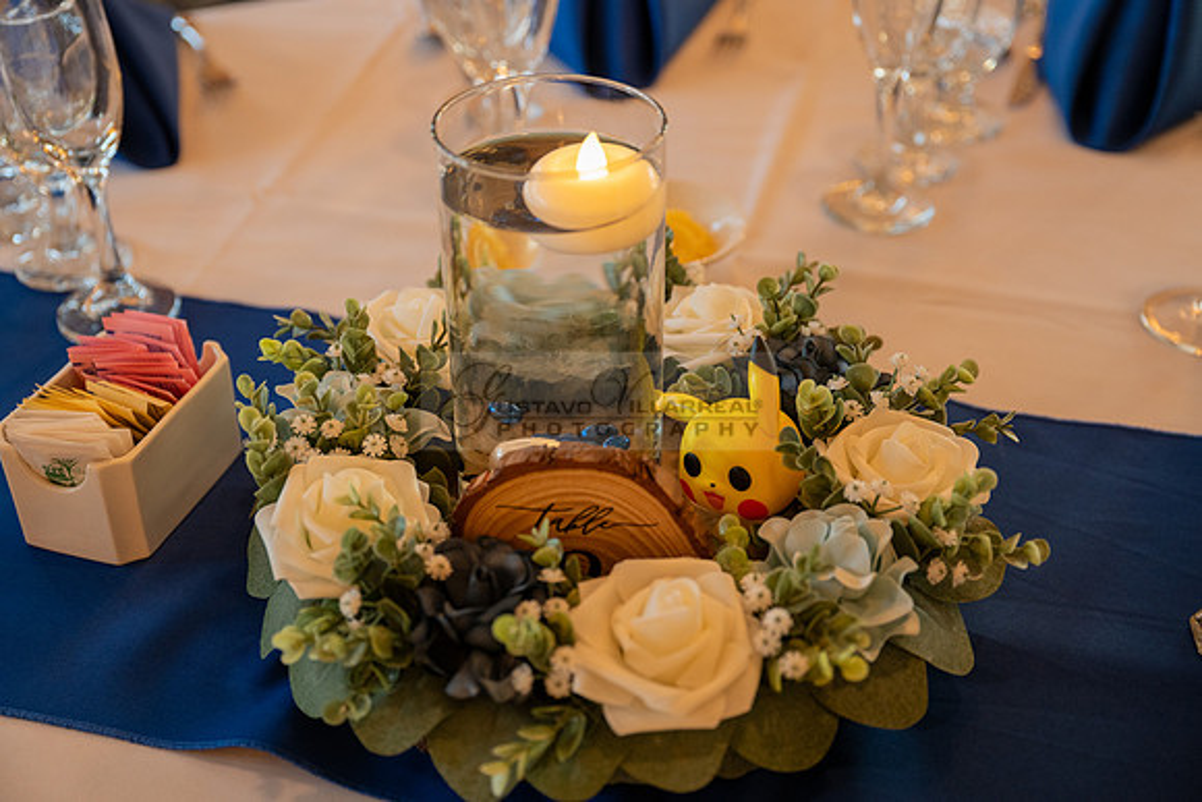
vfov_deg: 29.9
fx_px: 1503
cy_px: 401
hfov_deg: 43.6
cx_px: 601
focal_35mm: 45
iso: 1000
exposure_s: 1/50
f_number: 3.5
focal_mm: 45
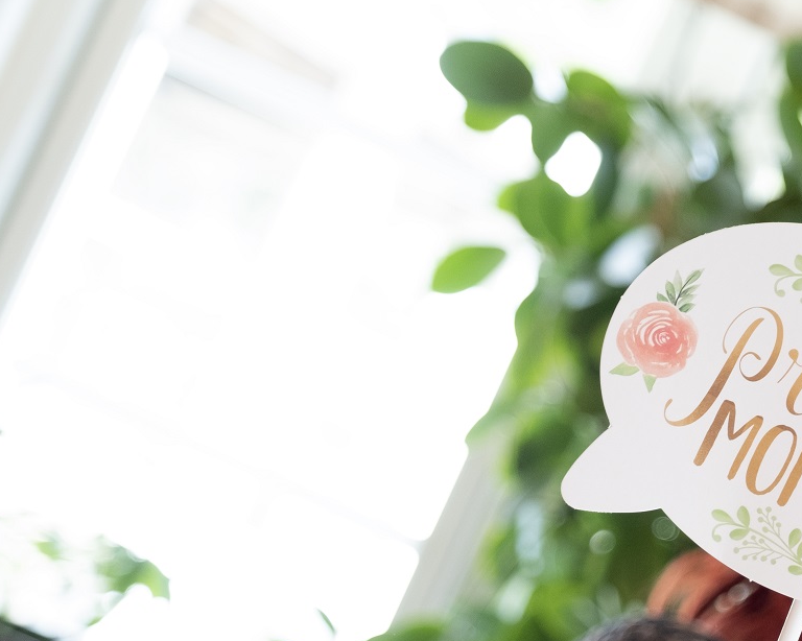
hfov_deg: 15.5
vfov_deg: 12.6
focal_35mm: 121
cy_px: 621
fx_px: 2871
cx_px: 860
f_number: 2.8
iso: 800
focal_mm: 36.5
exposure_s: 1/125
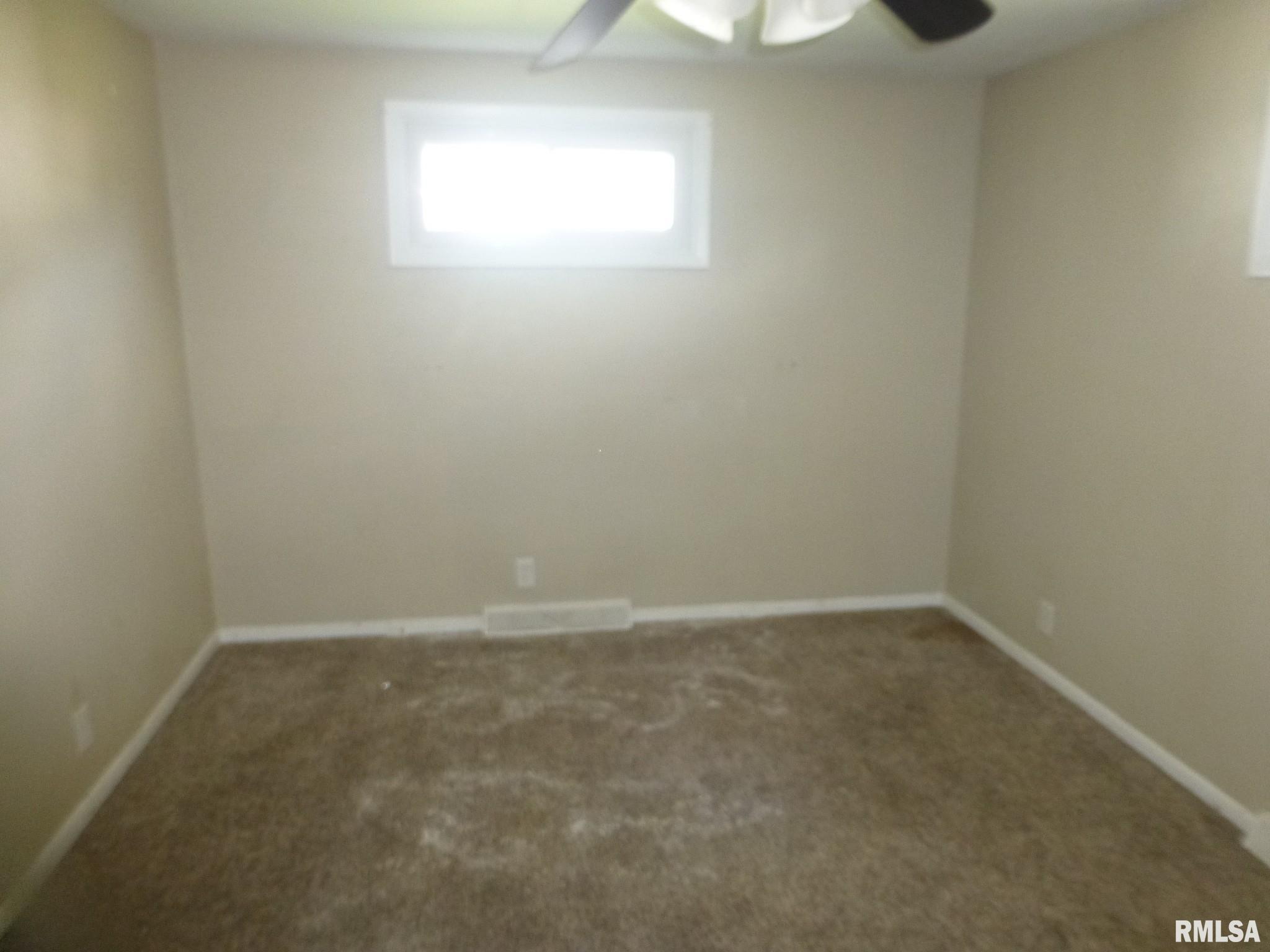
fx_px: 881
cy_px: 476
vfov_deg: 56.8
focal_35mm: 24
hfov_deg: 71.6
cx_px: 635
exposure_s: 1/60
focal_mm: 4.3
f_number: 3.3
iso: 500
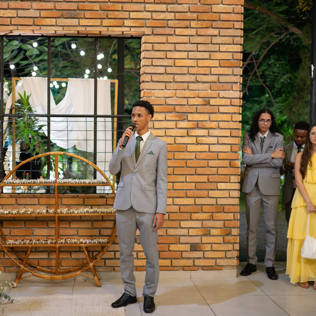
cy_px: 160
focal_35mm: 46
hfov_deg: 36.6
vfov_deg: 36.8
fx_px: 475
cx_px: 121
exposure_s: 1/320
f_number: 1.4
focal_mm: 35
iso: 4000
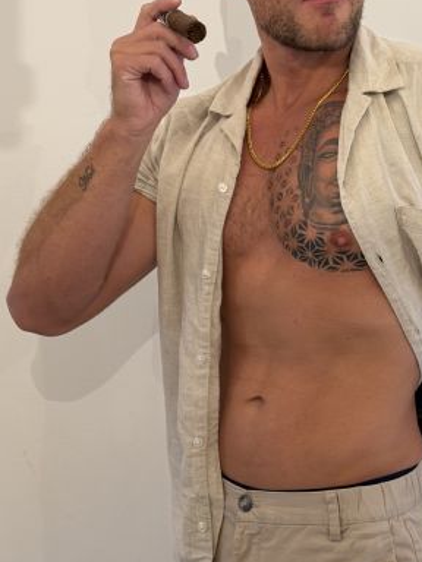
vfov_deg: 26.0
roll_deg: +1.1
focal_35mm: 75
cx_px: 295
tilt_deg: -6.2
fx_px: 1219
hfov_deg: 19.6
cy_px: 241
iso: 160
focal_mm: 6.76
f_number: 1.78
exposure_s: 1/50
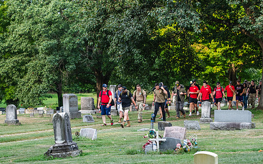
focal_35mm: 113
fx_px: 810
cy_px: 97
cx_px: 142
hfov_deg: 18.4
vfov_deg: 11.6
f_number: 4
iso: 320
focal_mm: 85
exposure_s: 1/400
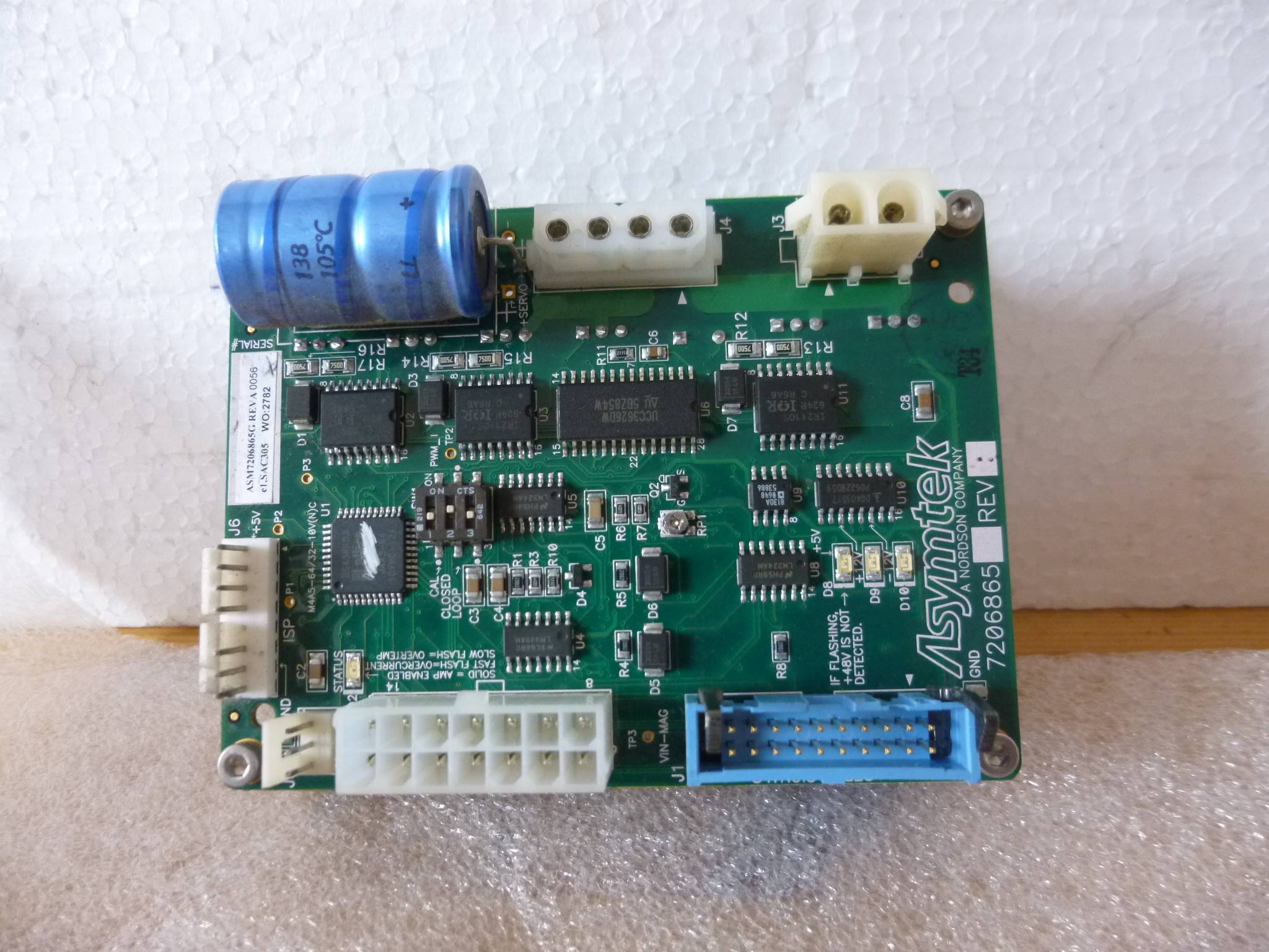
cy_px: 476
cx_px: 634
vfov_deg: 54.9
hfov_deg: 69.4
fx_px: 916
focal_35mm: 25
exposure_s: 1/60
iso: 320
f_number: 3.1
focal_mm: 4.5
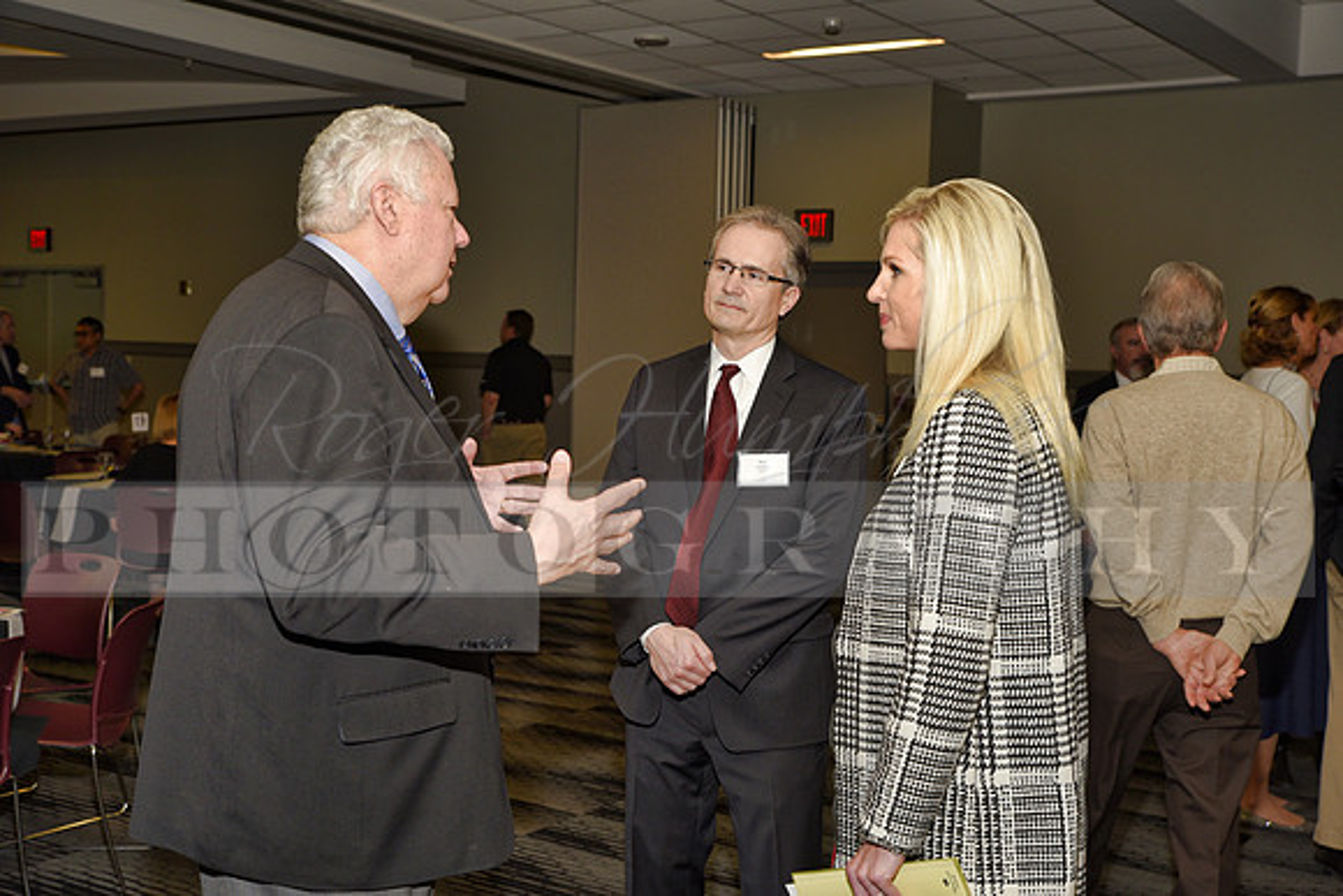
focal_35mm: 46
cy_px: 448
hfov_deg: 42.7
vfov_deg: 29.3
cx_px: 672
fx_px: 1716
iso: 200
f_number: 5
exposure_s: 1/60
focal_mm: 46
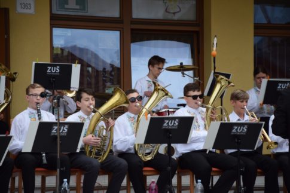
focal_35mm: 158
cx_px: 145
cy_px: 96
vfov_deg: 8.7
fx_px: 1268
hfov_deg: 13.0
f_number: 5.6
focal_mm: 105
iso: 250
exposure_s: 1/500
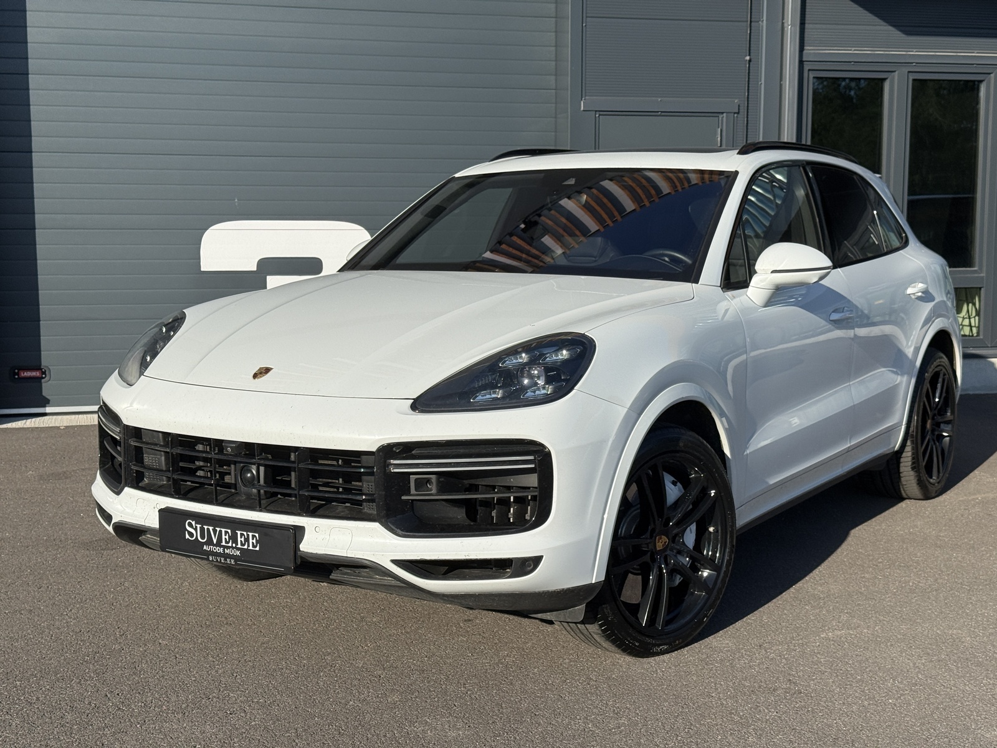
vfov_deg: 30.3
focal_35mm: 48
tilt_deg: -6.2
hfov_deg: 39.7
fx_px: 1382
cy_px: 374
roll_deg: -0.2
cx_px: 498
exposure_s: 1/6024
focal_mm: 6.76
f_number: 1.78
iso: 64
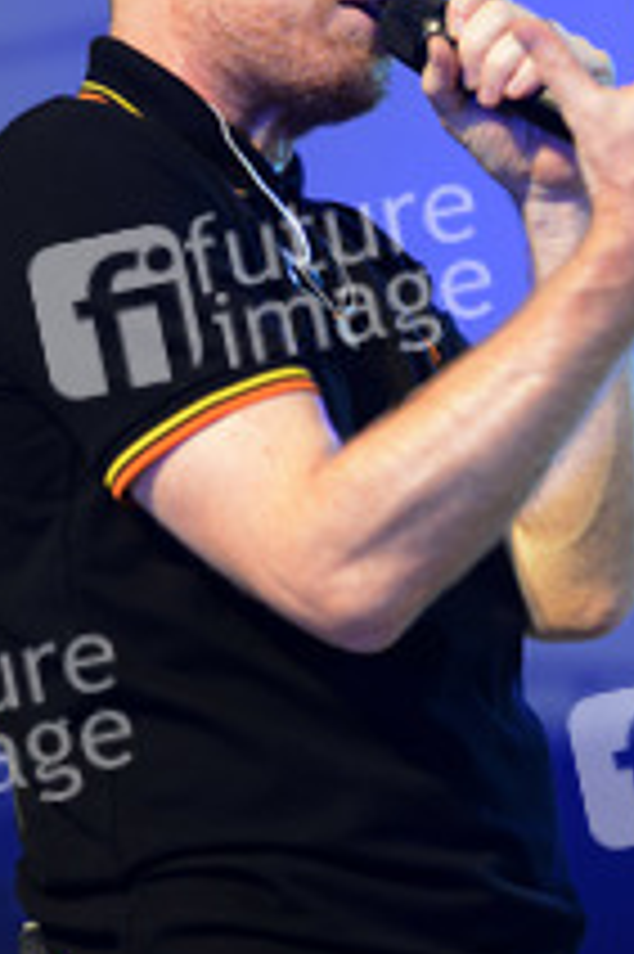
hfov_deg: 8.1
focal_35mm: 170
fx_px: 4498
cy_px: 518
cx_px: 391
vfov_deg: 12.1
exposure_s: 1/320
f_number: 2.8
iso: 800
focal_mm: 90
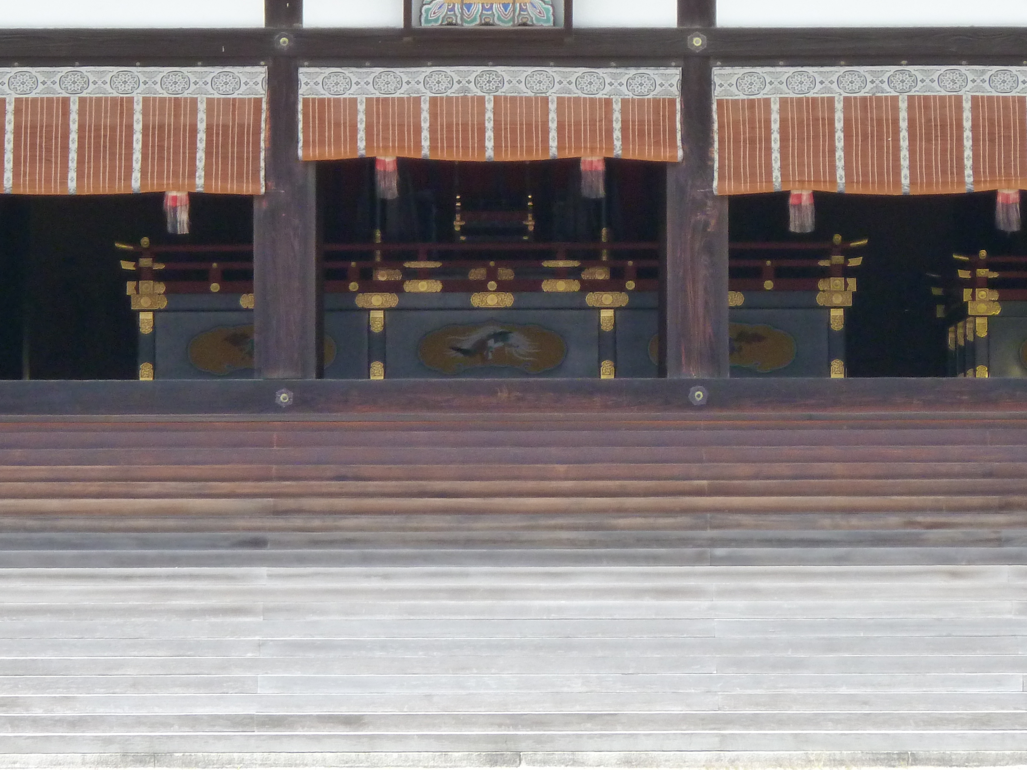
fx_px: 8991
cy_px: 268
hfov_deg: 6.5
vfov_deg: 4.9
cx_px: 439
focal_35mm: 303
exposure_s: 1/200
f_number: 4.5
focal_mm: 32.1
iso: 250
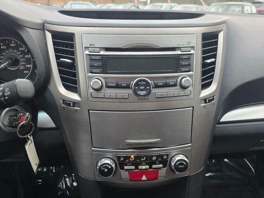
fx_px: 175
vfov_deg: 58.9
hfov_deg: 73.9
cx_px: 132
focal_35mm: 23
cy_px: 99
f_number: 1.7
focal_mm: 6.3
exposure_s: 1/180
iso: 200
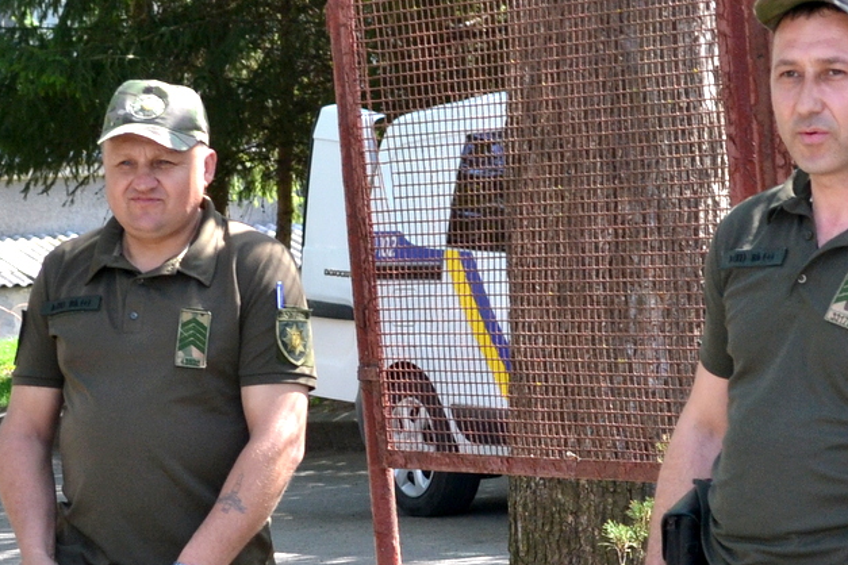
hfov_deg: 11.9
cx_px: 479
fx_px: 4058
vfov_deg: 7.9
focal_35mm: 172
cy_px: 656
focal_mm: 45
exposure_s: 1/250
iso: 360
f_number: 6.3
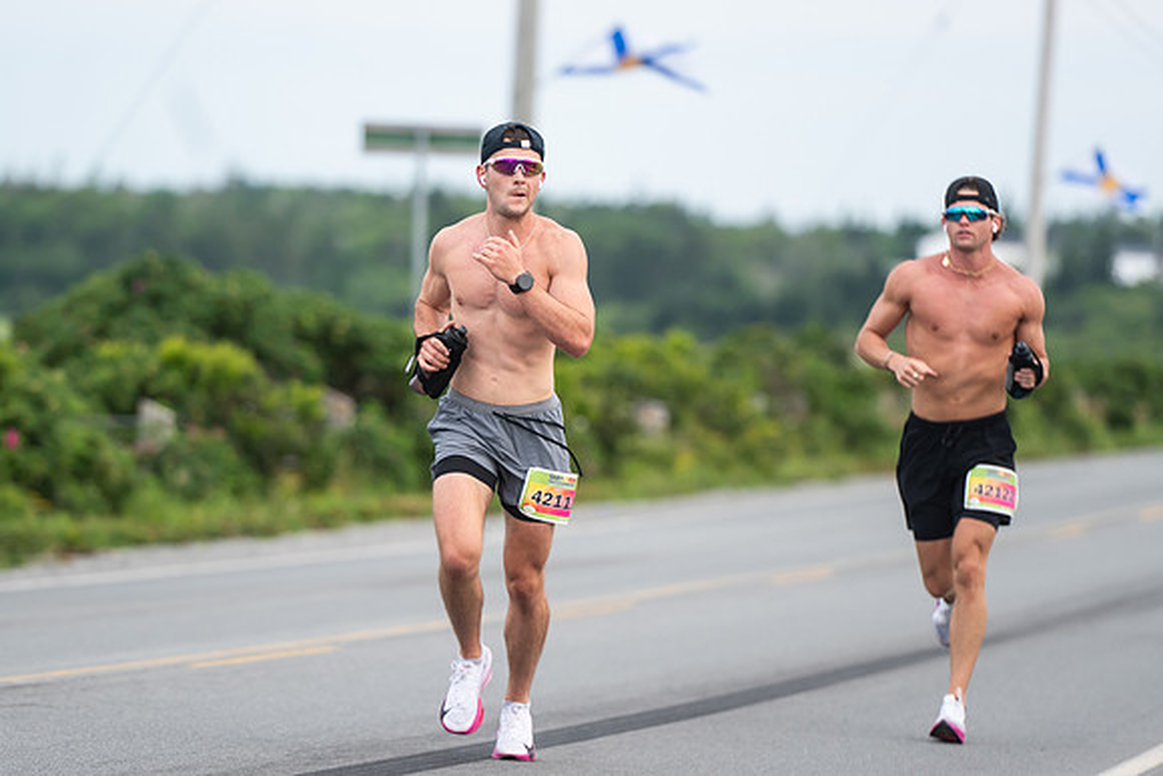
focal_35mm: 276
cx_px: 462
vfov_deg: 5.0
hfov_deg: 7.5
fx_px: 8908
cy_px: 395
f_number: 4
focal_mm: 200
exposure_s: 1/800
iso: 500
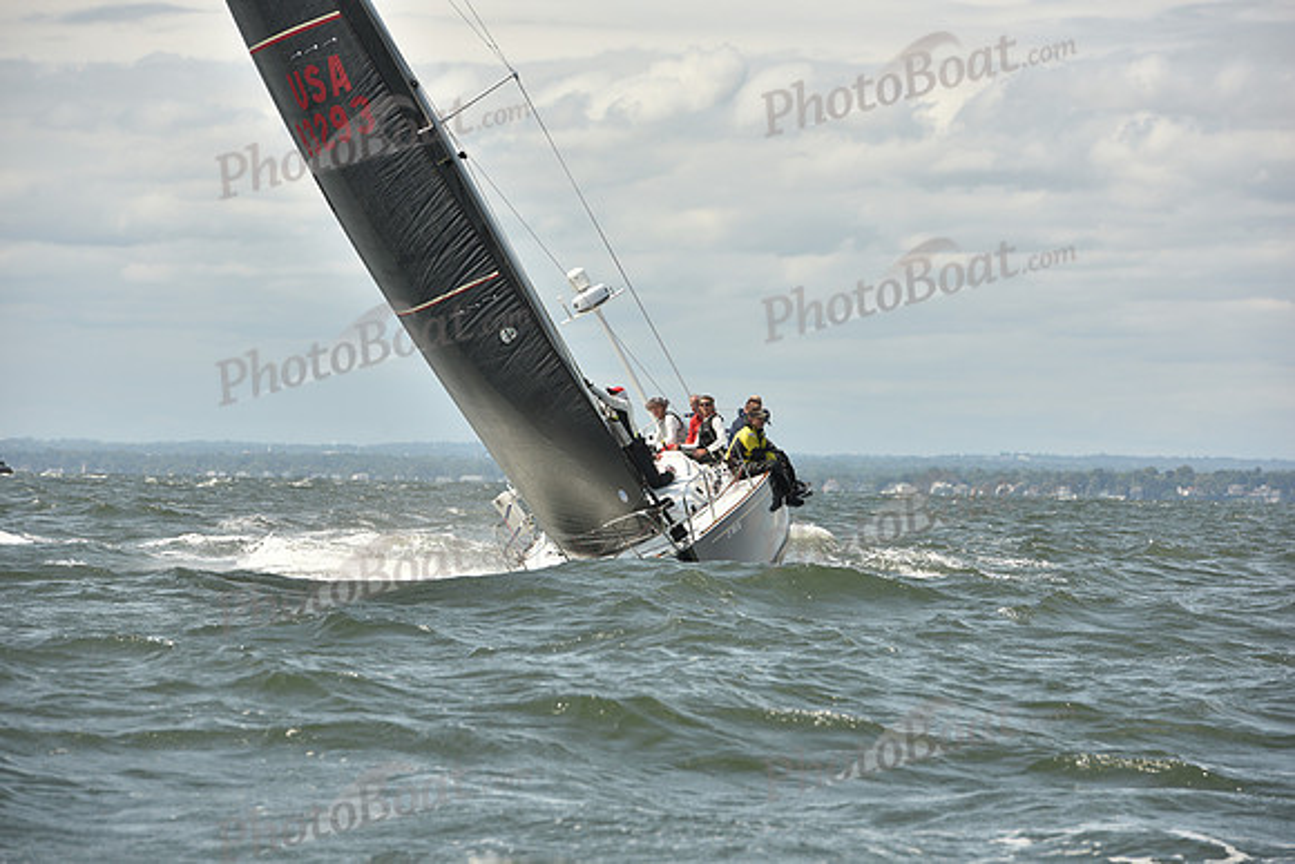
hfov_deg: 10.3
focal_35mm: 200
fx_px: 7196
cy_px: 432
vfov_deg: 6.9
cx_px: 648
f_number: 9
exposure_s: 1/800
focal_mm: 200
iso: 250
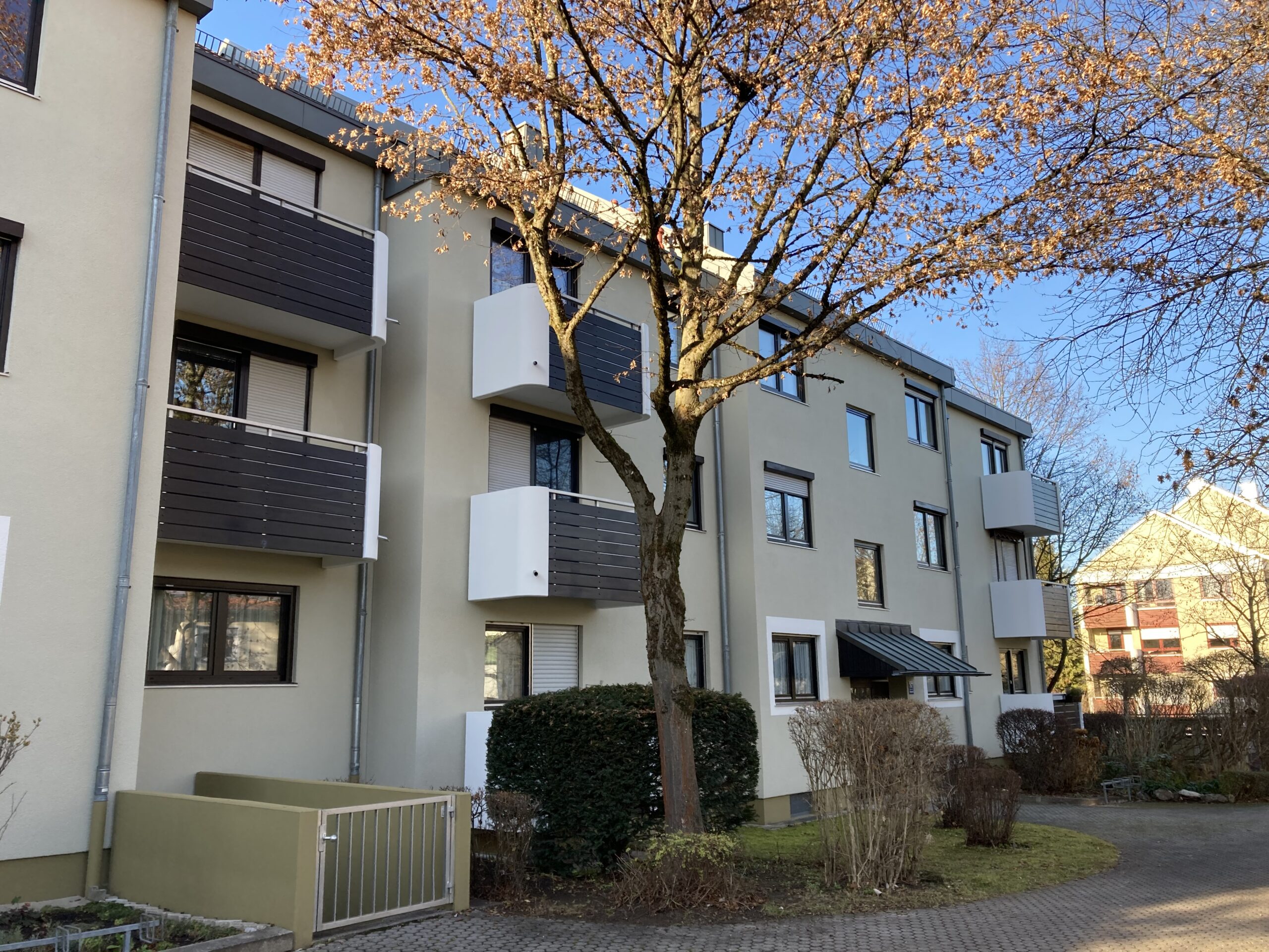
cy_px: 476
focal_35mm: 28
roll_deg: -0.1
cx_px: 634
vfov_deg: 49.7
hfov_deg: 63.4
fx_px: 1026
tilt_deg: +11.9
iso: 20
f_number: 1.8
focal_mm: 3.99
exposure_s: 1/271
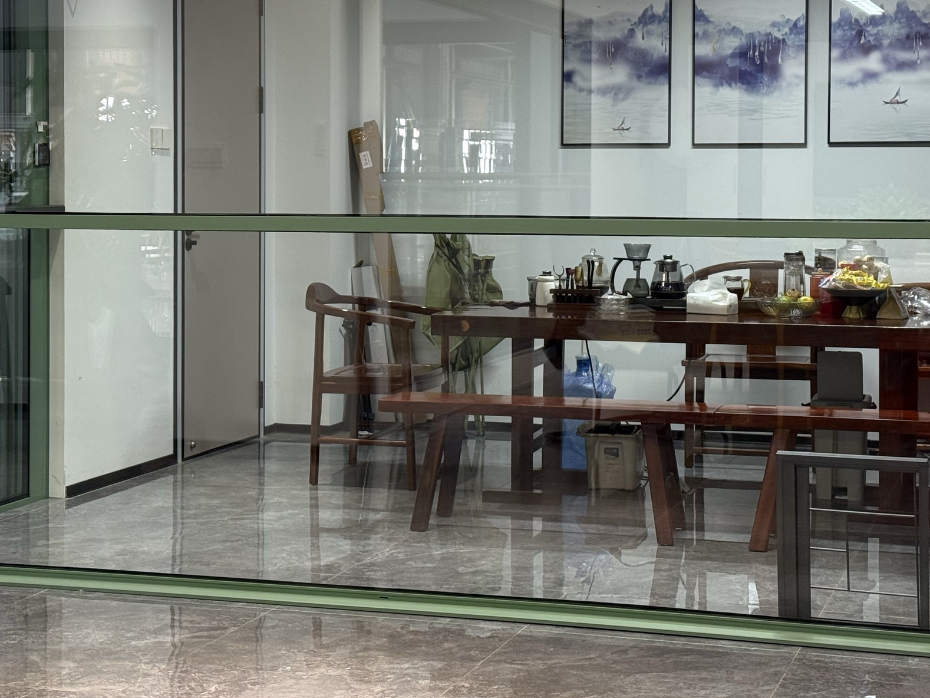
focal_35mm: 73
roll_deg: -0.3
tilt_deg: -1.5
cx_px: 443
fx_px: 1962
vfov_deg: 20.1
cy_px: 215
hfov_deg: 26.7
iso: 125
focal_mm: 6.76
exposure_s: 1/50
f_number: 1.78
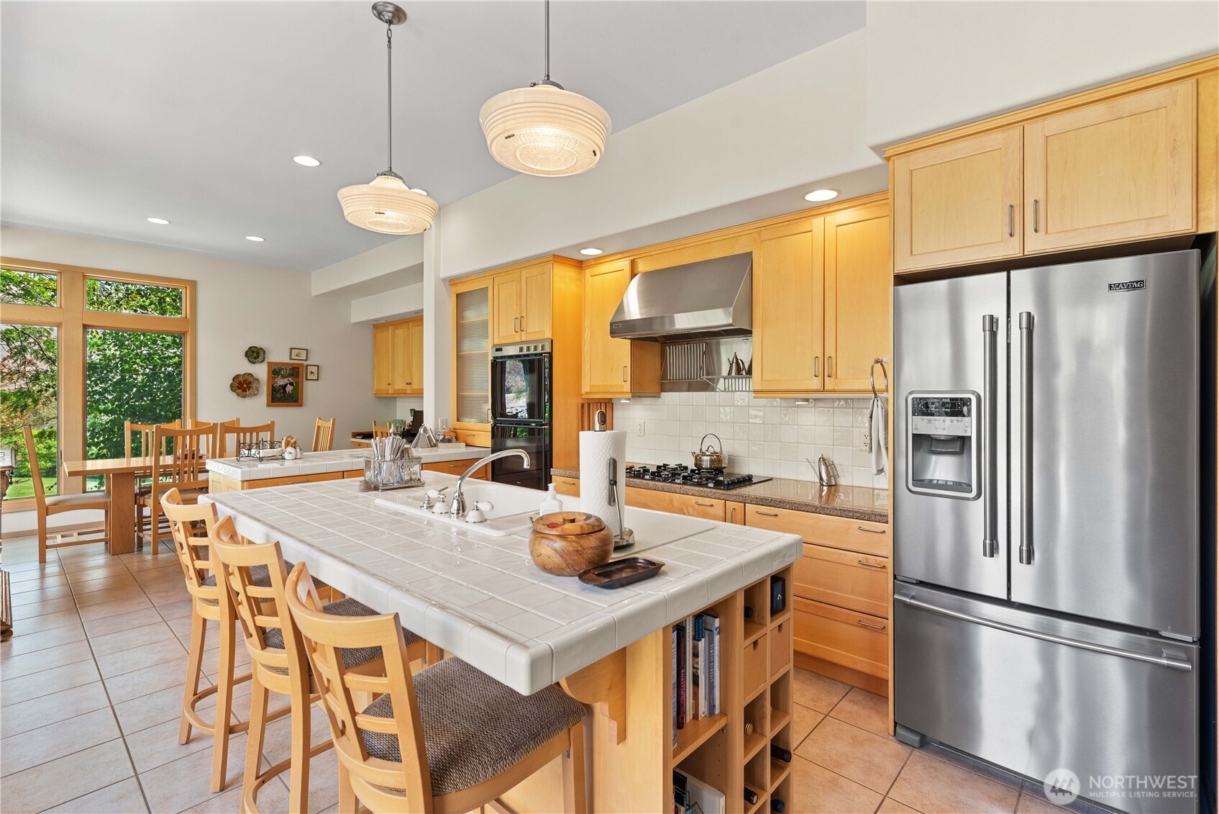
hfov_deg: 96.7
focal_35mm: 16
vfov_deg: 73.8
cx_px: 610
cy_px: 407
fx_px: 542
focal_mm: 16
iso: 200
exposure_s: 1/6
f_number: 8
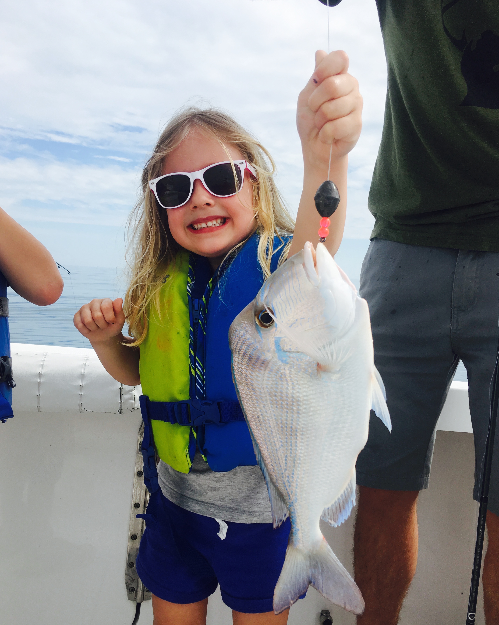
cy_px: 343
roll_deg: -2.7
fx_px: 591
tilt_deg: -5.8
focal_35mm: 32
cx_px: 245
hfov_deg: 45.8
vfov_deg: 55.6
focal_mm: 4.15
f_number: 2.2
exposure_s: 1/1637
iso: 25
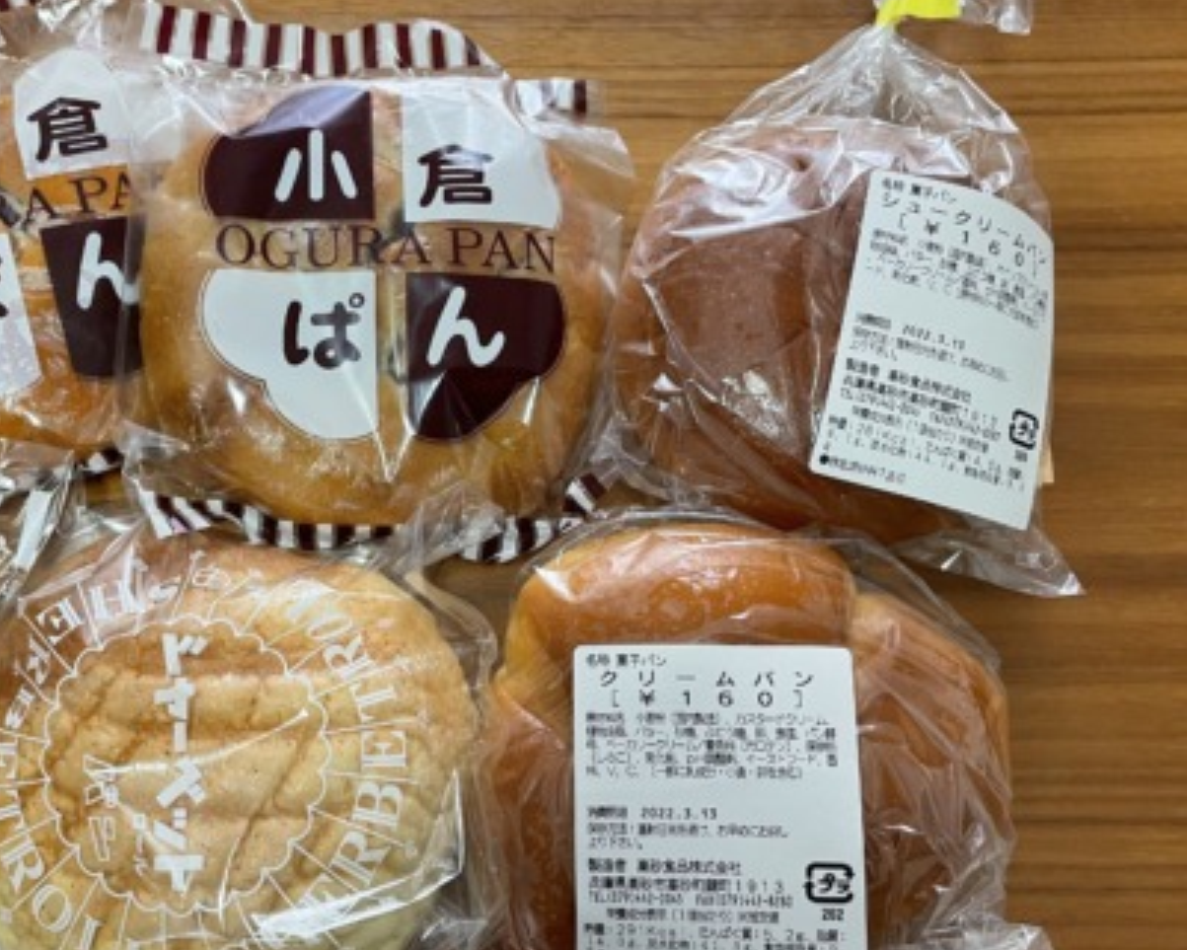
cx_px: 450
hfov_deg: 47.5
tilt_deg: -75.0
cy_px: 509
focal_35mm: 38
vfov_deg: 39.2
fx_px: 1335
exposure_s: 1/60
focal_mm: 4.2
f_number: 1.6
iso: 125
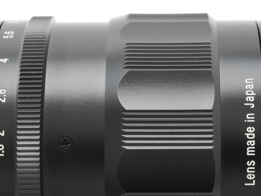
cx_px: 136
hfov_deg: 13.9
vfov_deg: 10.4
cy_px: 148
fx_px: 1070
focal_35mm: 142
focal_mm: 50
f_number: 16
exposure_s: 1/100
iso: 320
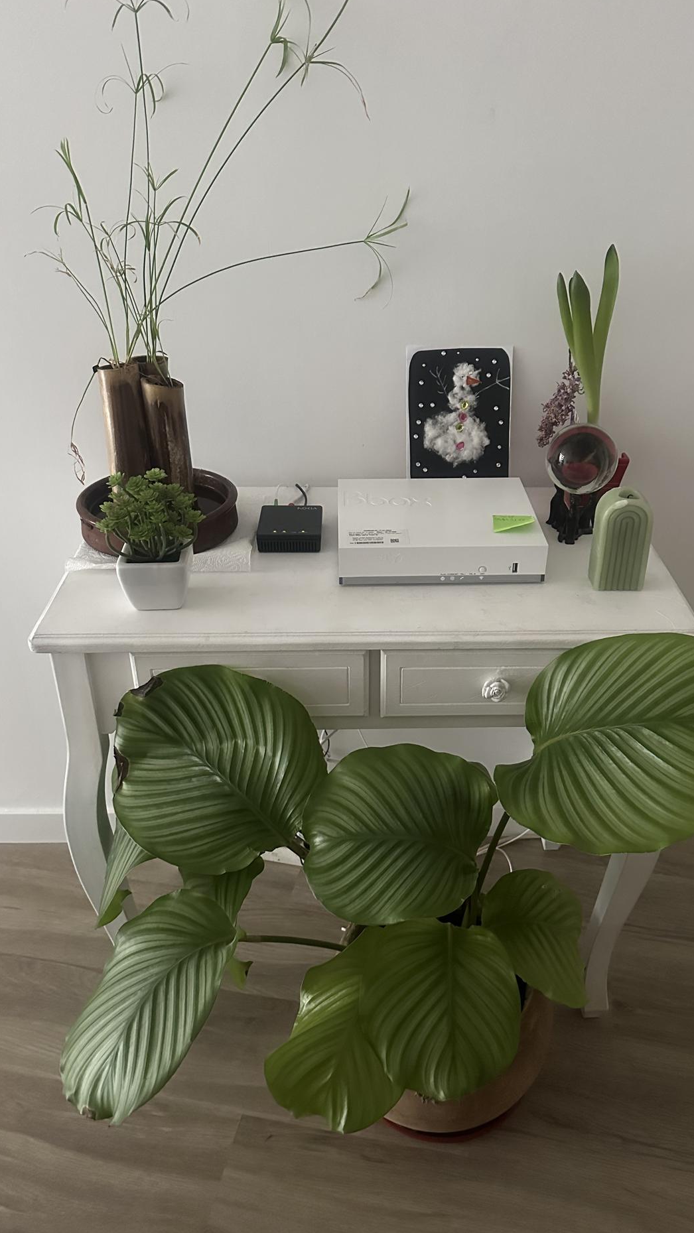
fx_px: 883
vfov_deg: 69.8
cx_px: 411
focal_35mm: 27
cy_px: 597
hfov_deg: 42.7
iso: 1000
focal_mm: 6.86
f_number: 1.78
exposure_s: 1/40
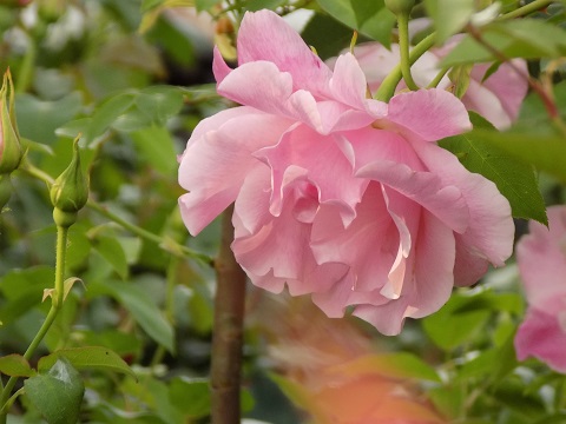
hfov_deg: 6.3
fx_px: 5183
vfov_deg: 4.7
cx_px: 283
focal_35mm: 317
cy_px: 212
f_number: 5.9
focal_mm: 56.4
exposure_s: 1/60
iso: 200
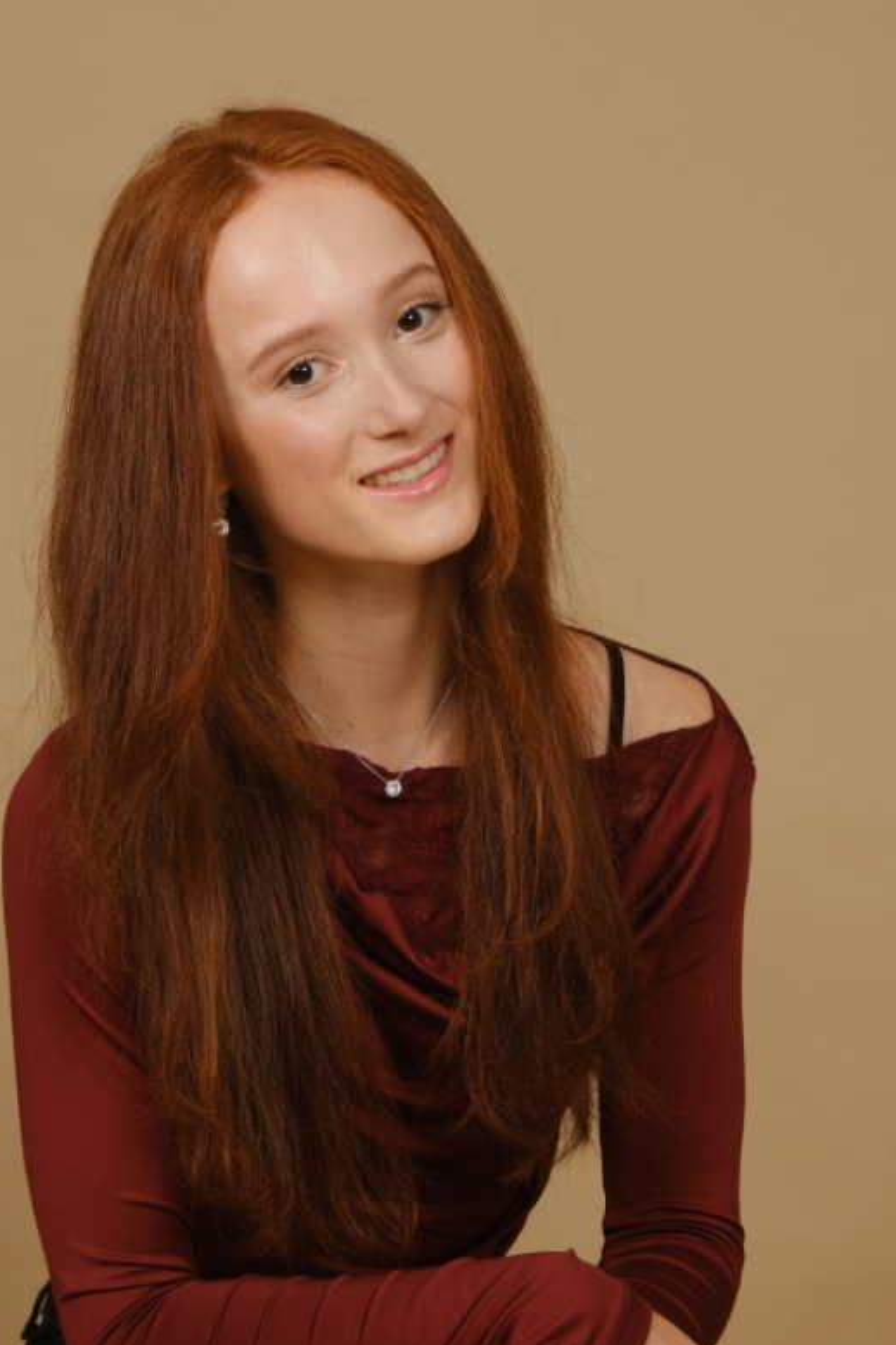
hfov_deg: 11.2
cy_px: 786
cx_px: 467
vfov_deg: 16.8
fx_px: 4554
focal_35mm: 122
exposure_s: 1/125
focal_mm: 52.4
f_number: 8
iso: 160
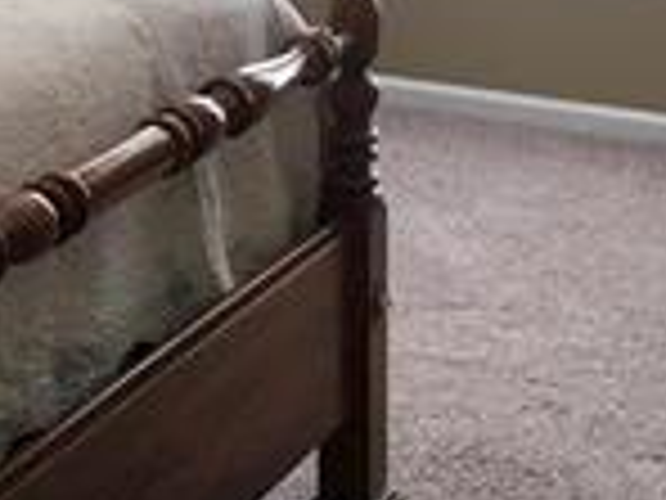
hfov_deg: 15.1
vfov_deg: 11.7
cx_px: -162
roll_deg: +1.5
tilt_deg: -11.6
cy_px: -54
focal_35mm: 125
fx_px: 2405
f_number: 2.2
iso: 40
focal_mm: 4.15
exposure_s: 1/30
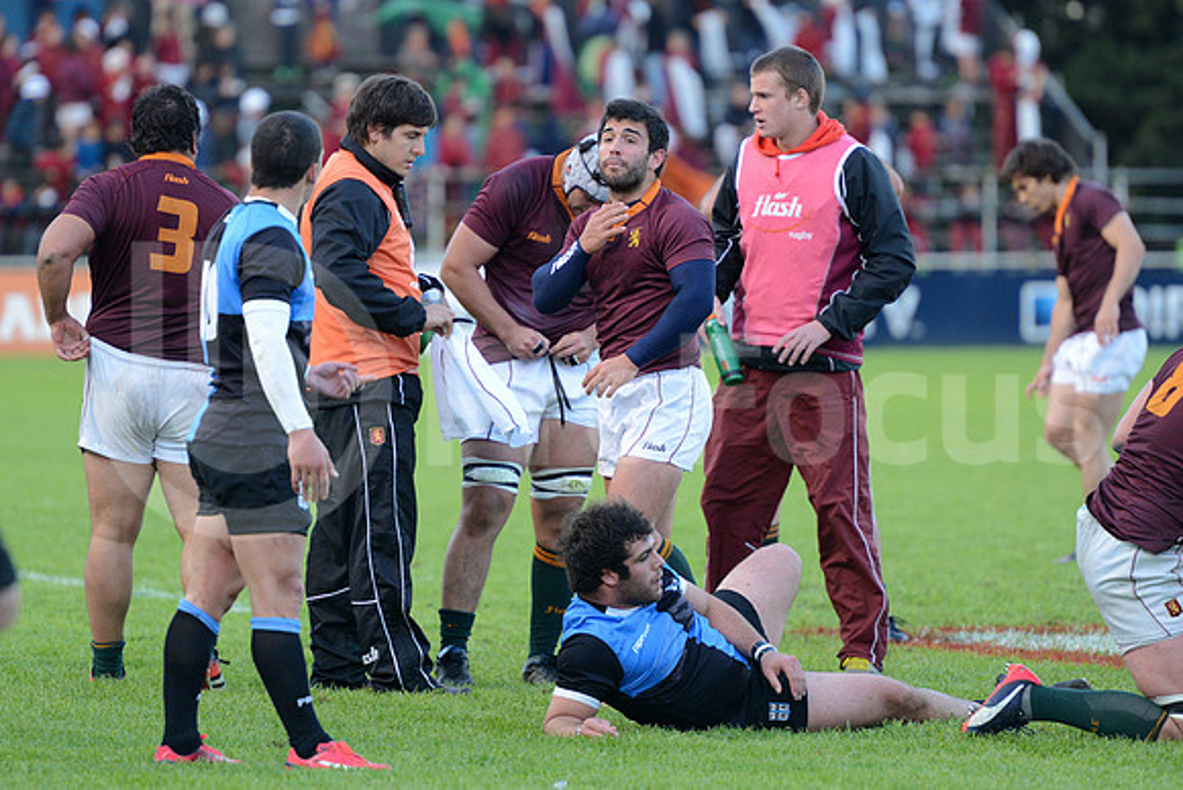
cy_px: 395
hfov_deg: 7.6
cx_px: 592
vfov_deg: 5.1
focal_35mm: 270
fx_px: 8874
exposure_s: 1/500
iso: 2000
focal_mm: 270
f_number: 4
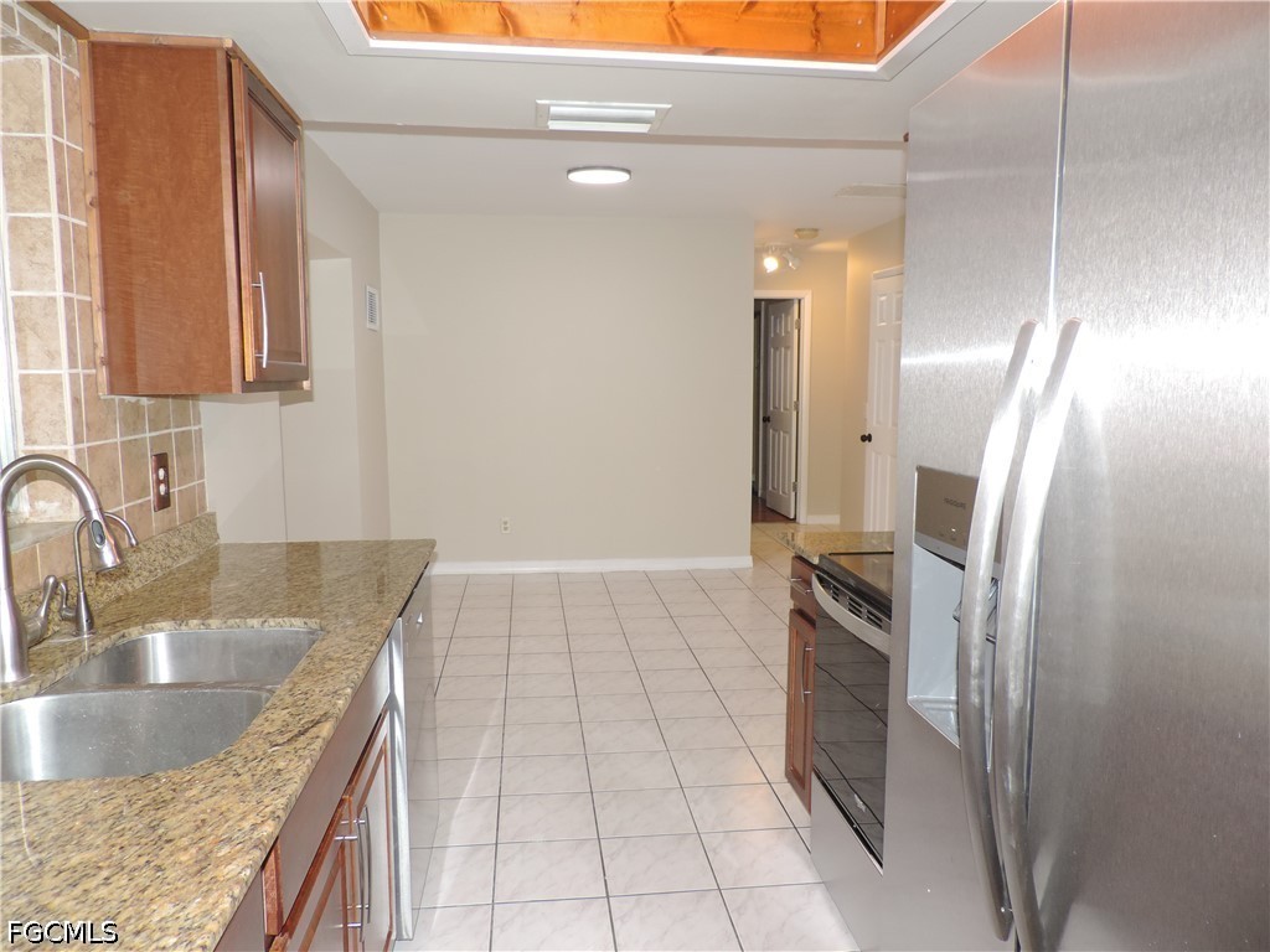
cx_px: 635
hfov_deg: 71.6
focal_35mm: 24
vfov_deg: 56.8
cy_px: 476
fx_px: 881
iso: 200
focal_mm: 4.3
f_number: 3
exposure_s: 1/30
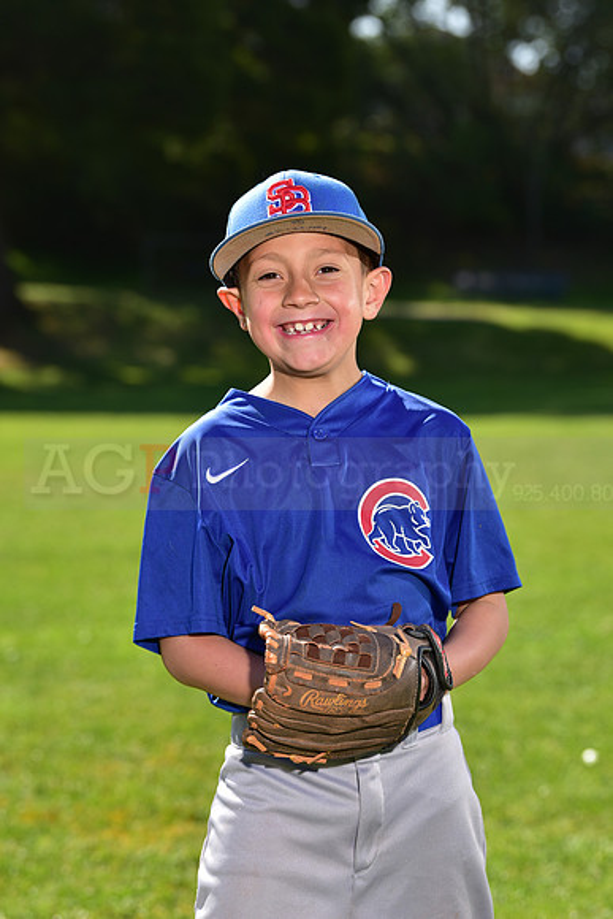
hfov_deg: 11.4
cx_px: 306
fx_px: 3063
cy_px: 460
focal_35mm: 120
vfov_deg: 17.1
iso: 80
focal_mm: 120
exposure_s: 1/250
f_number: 5.6
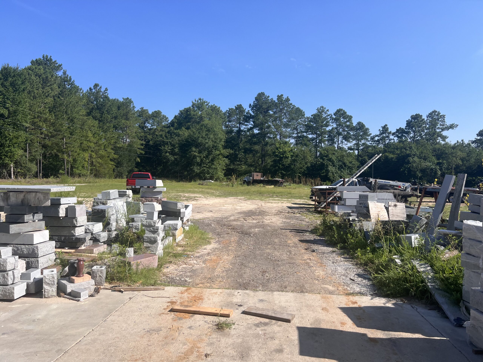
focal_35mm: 26
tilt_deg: -1.2
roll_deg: +2.5
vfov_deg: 53.1
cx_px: 242
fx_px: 363
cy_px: 181
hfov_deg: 67.3
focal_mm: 5.7
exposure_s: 1/4115
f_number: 1.5
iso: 50
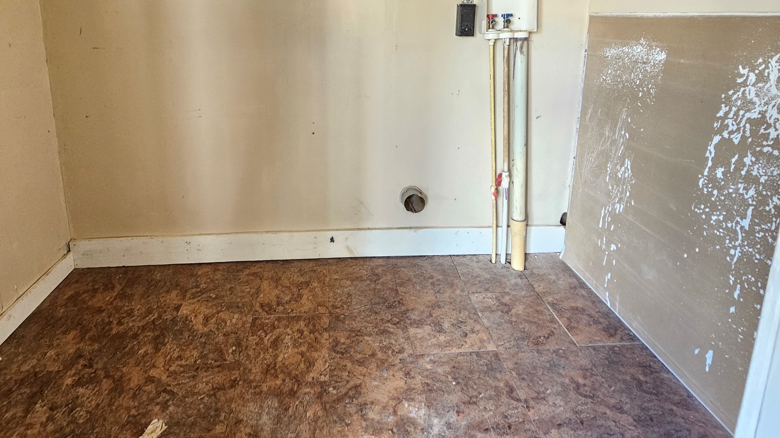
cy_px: 74
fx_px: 372
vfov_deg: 55.7
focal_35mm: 18
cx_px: 346
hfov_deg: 92.3
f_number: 2.2
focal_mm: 2.2
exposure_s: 1/30
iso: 320
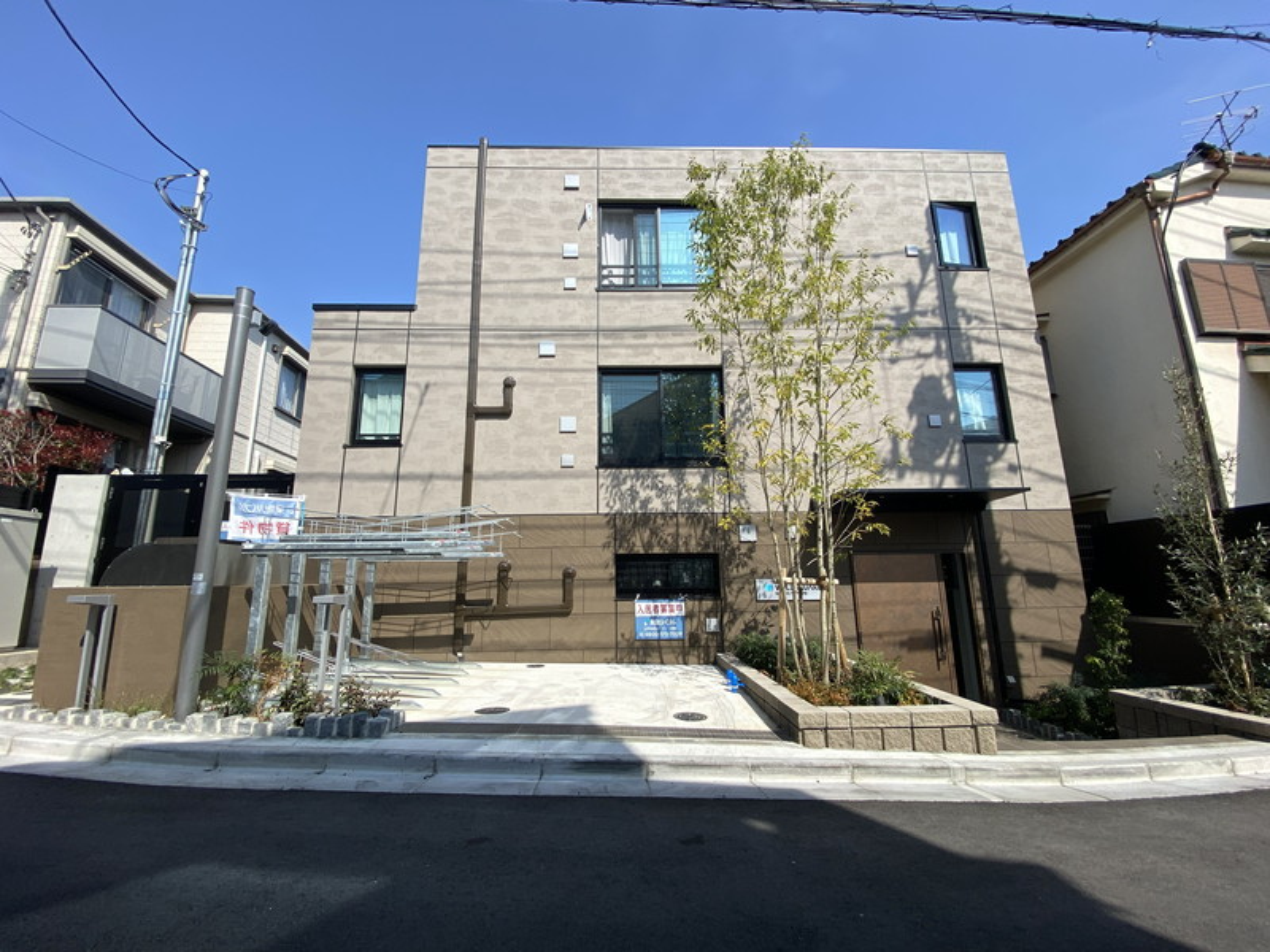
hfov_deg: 106.2
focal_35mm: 13
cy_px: 476
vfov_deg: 89.9
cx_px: 635
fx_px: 477
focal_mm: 1.54
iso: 20
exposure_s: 1/1229
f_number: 2.4
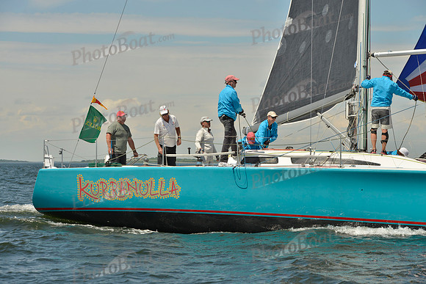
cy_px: 142
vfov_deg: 12.5
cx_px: 213
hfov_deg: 18.6
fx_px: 1302
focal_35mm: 110
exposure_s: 1/1600
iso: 280
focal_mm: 110
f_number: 9
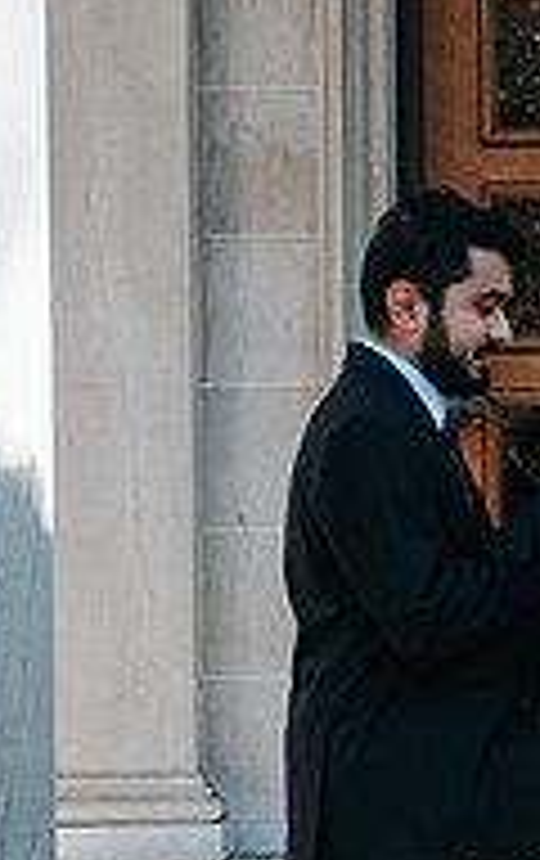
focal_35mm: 201
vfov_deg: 10.4
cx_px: 774
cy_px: 520
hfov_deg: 6.5
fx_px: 4715
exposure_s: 1/320
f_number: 2.8
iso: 100
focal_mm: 35
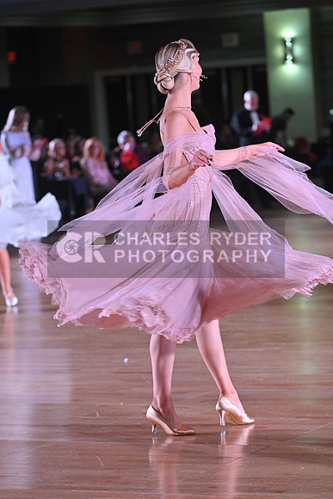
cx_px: 166
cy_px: 250
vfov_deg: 14.2
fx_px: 2011
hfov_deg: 9.5
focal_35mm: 145
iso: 5000
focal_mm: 145
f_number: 5
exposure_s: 1/400
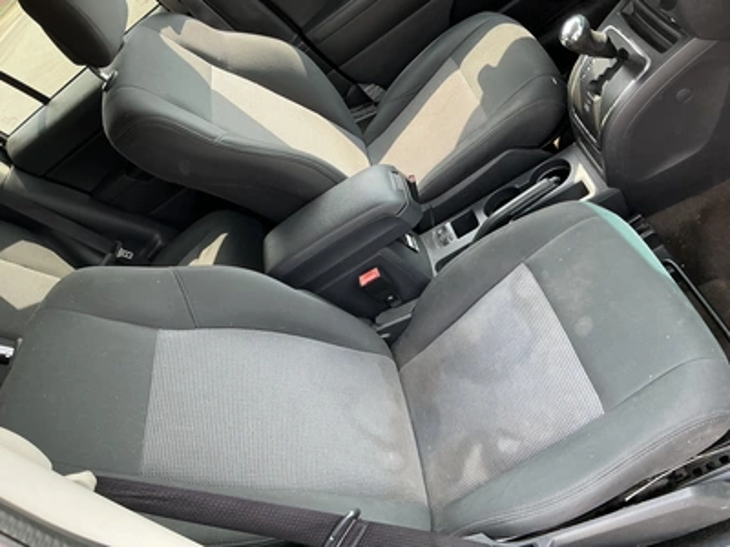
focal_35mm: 28
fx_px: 590
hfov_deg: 63.4
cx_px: 365
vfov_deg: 49.7
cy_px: 274
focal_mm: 3
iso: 50
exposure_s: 1/122
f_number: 1.8
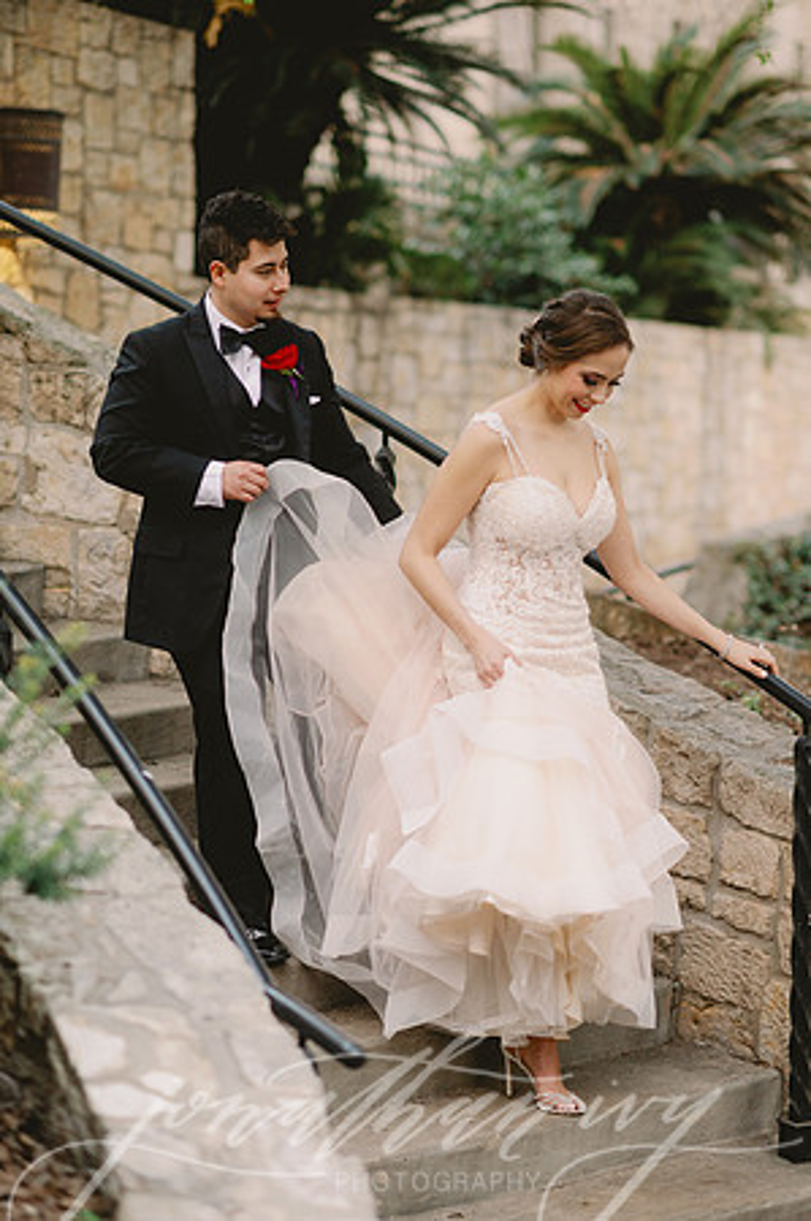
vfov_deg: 23.9
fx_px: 2879
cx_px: 406
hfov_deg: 16.0
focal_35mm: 85
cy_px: 610
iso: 500
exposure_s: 1/320
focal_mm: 85
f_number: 2
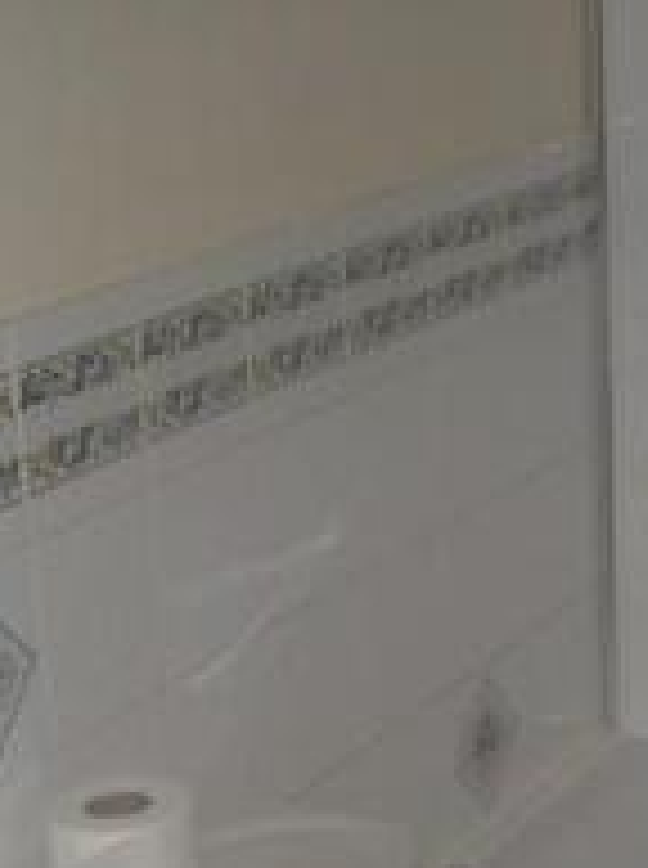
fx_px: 2730
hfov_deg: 12.8
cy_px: 690
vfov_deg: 17.9
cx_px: 1010
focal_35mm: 109
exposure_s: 1/30
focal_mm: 5.85
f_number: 2.8
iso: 66
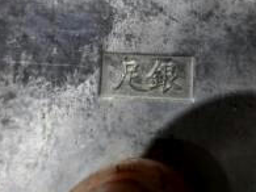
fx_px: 318
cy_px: 38
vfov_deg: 32.6
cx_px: 161
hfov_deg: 43.5
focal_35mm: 43
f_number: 3.2
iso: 320
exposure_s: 1/30
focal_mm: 4
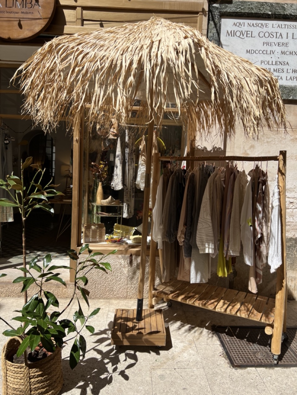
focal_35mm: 26
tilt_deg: -2.7
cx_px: 148
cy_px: 198
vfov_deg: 67.3
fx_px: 297
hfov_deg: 53.1
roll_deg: -1.3
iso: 50
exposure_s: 1/4274
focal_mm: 5.7
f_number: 1.5
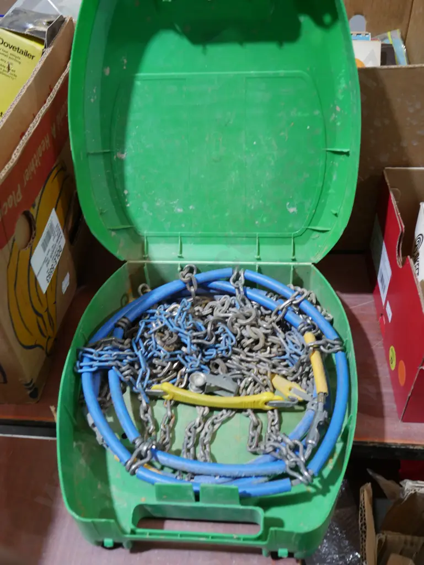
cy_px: 282
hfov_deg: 41.8
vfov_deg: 53.9
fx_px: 555
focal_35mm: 34
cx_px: 212
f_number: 4.5
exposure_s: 1/60
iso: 640
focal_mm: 17
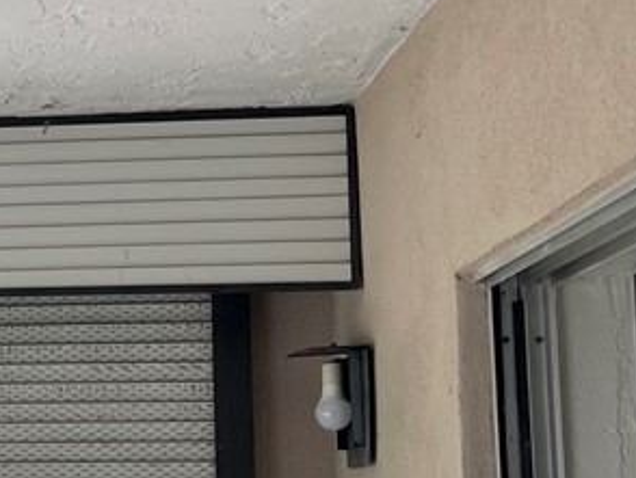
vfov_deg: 16.8
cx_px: -249
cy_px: 415
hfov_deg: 20.1
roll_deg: -0.6
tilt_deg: +7.3
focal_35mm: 87
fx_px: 1600
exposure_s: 1/300
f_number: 1.6
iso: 32
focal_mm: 5.1
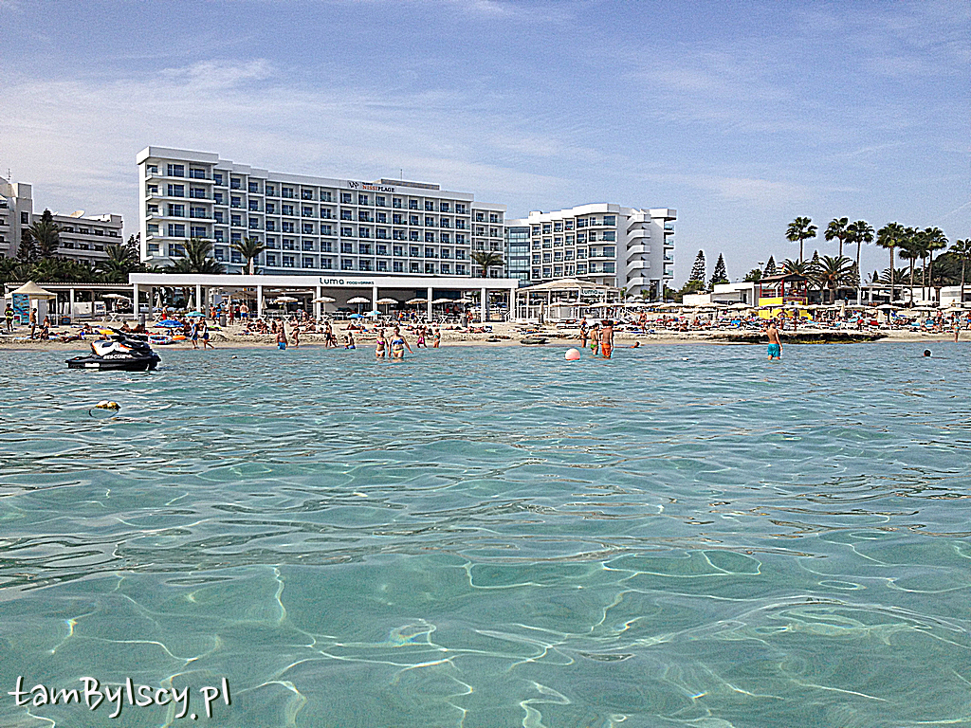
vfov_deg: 40.7
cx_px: 486
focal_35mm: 35
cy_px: 364
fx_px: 982
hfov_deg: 52.6
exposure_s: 1/1905
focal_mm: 4.28
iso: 50
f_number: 2.4
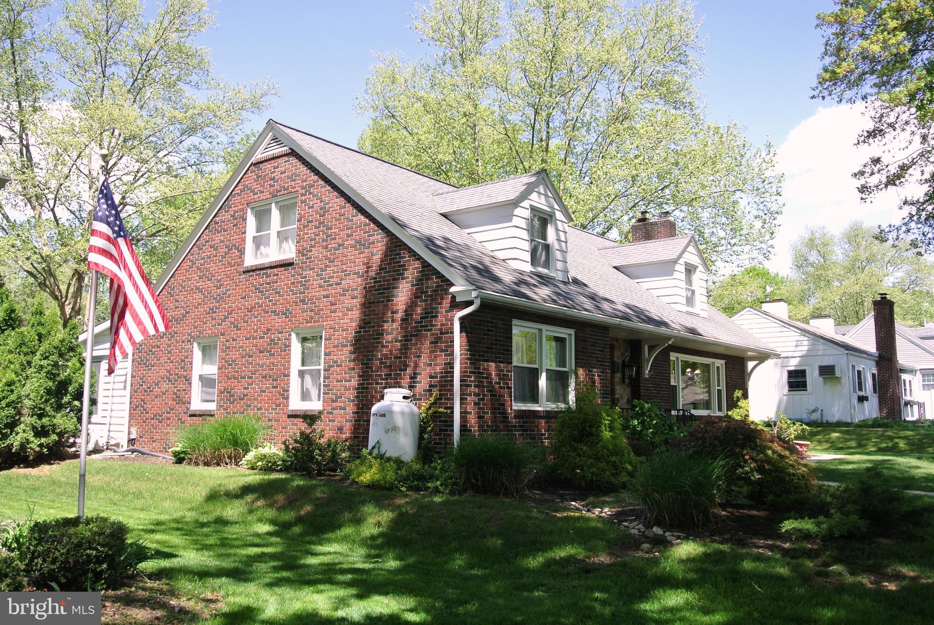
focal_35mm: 32
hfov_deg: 58.7
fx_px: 831
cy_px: 312
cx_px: 467
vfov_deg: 41.2
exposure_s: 1/320
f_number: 4
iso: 100
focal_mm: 12.2
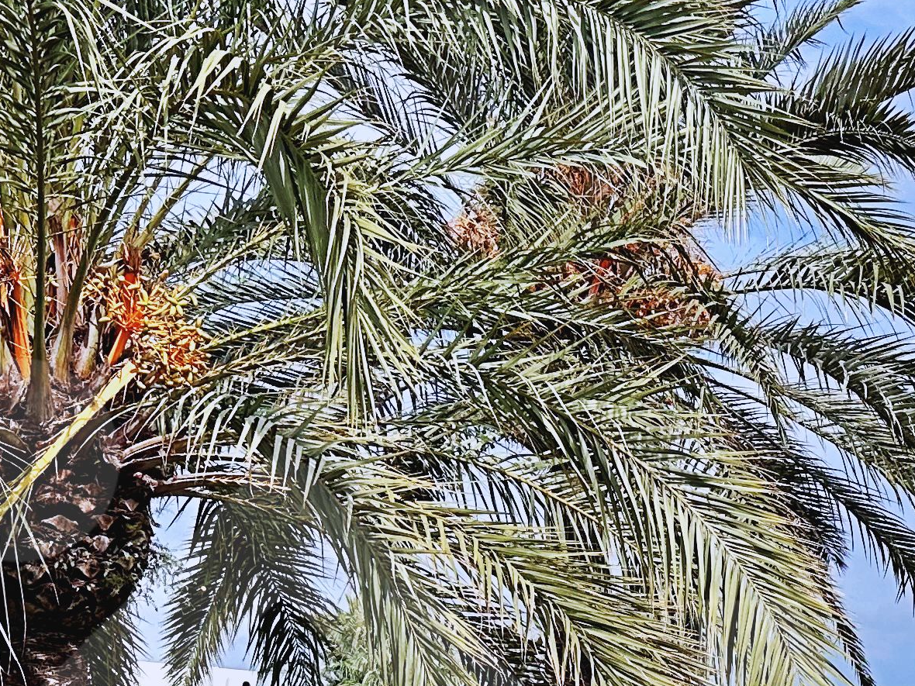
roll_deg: +0.1
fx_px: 2167
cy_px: 764
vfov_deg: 17.4
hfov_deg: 21.9
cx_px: 1125
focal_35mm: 82
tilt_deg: +3.2
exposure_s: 1/7042
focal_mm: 6.86
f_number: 1.78
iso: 80
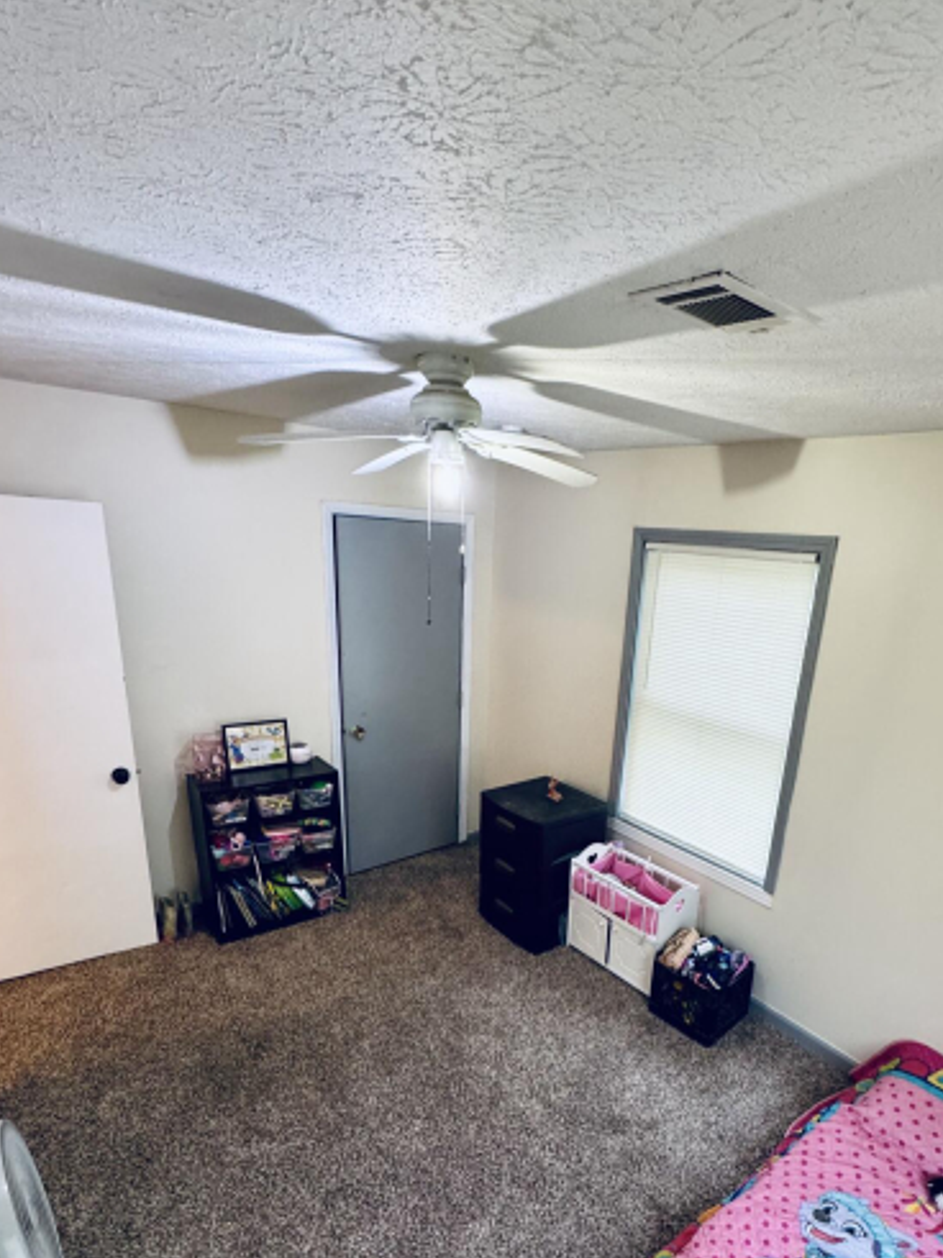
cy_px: 765
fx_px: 690
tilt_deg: -17.7
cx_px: 574
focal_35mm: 19
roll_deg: -4.6
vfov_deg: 83.5
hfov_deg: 67.9
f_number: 2.2
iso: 320
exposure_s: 1/60
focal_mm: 2.22
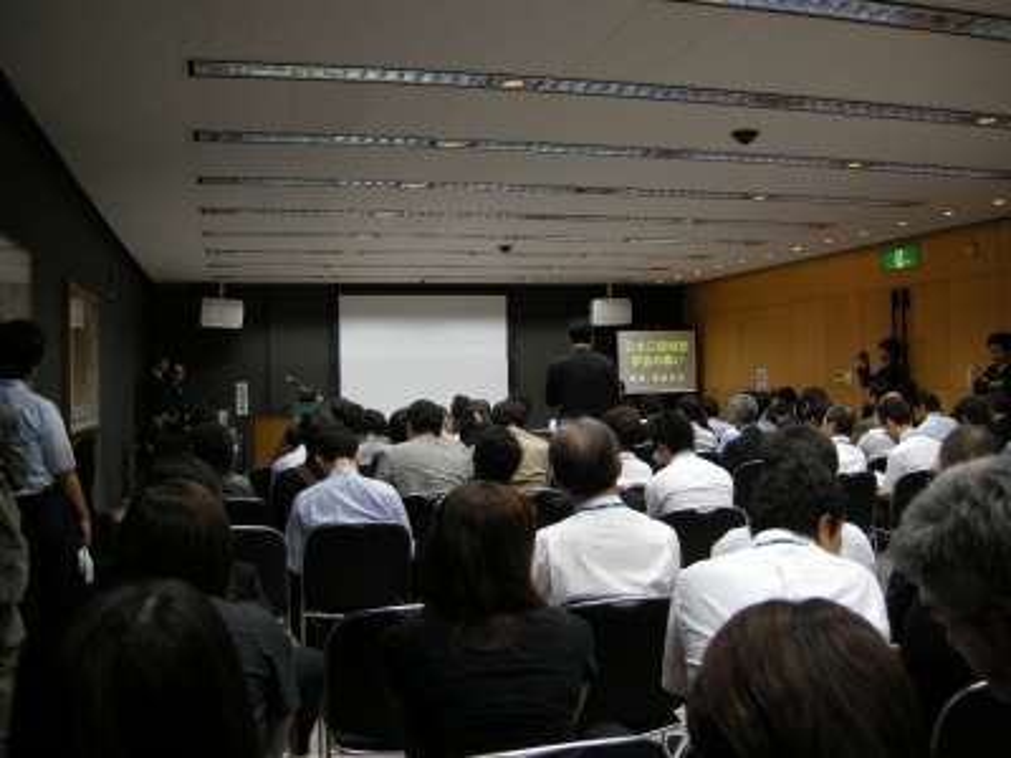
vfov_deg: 40.7
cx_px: 506
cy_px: 379
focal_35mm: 35
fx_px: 1022
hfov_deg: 52.6
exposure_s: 1/70.8
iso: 133
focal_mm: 7.5
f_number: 2.7
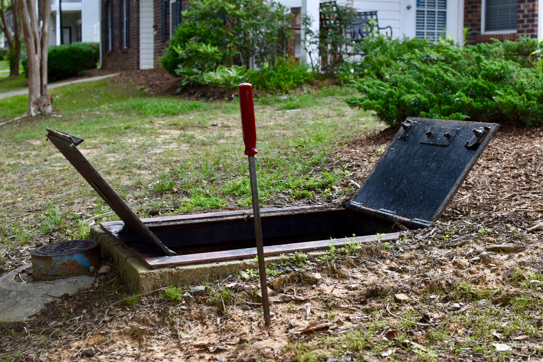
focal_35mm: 52
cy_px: 181
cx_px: 272
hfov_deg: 37.9
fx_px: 792
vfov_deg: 25.8
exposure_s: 1/800
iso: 320
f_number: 4
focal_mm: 35
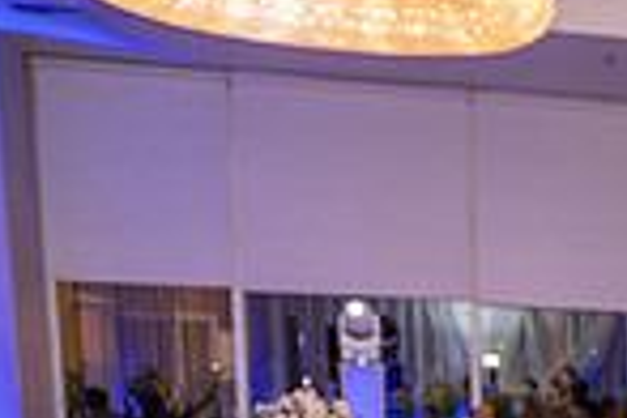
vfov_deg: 13.1
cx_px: 951
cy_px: 732
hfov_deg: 18.8
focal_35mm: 95
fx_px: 1654
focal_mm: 24
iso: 1600
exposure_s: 1/200
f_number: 3.5
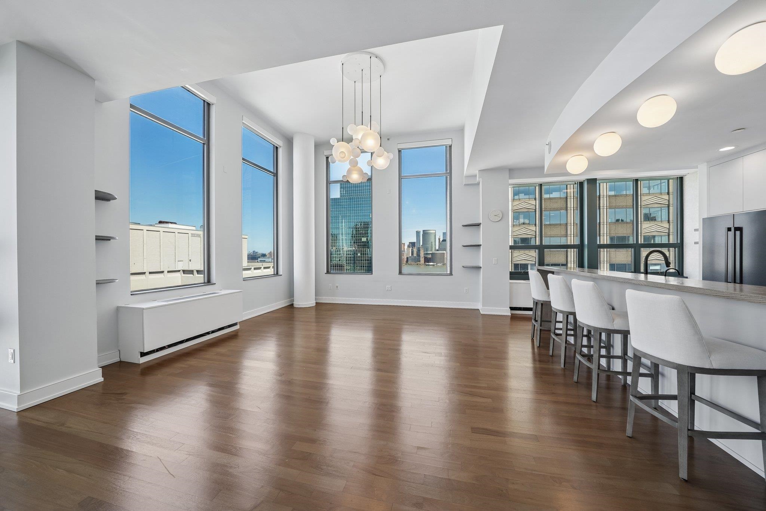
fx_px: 255
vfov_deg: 90.0
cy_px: 256
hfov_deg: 112.6
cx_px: 383
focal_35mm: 12
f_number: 10
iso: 100
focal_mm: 12
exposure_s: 1/13
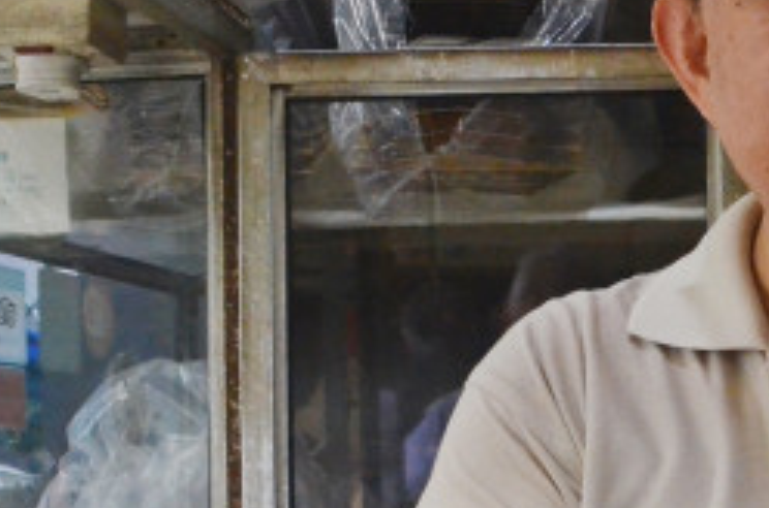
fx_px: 2109
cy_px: 493
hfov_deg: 19.9
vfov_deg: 13.6
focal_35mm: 99
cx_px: 814
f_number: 9
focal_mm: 18
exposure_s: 1/125
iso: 1600
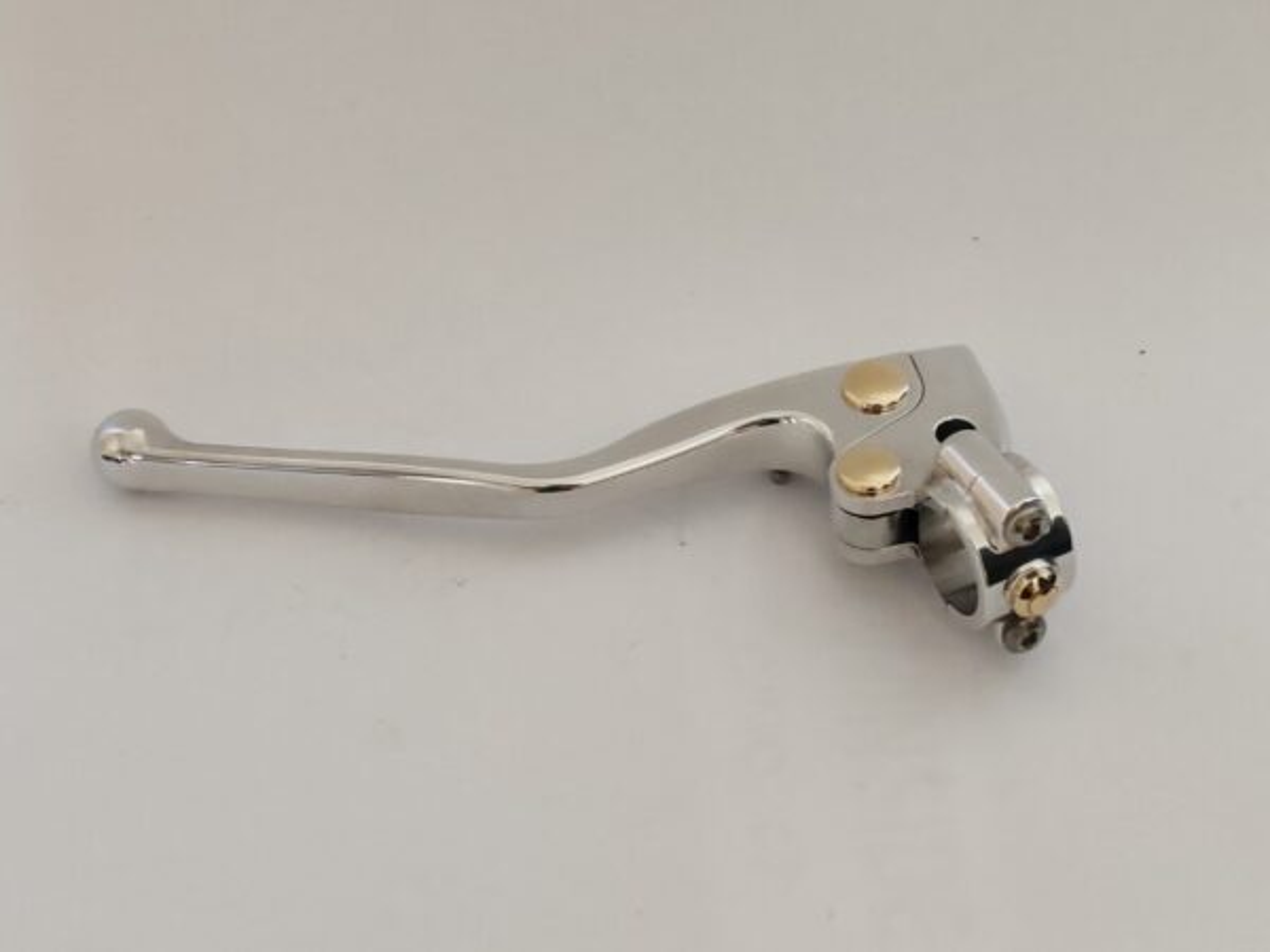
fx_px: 3265
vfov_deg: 16.6
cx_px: 635
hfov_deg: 22.0
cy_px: 476
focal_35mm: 89
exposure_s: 1/50
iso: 2000
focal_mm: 6.12
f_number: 1.9
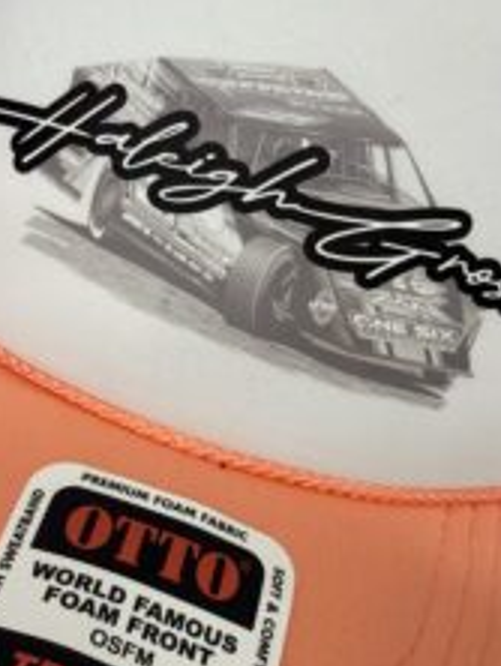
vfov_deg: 41.7
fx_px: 867
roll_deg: -14.7
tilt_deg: -38.1
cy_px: 426
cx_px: 192
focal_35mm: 45
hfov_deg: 32.1
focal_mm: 2.22
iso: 250
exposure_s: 1/60
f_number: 2.2
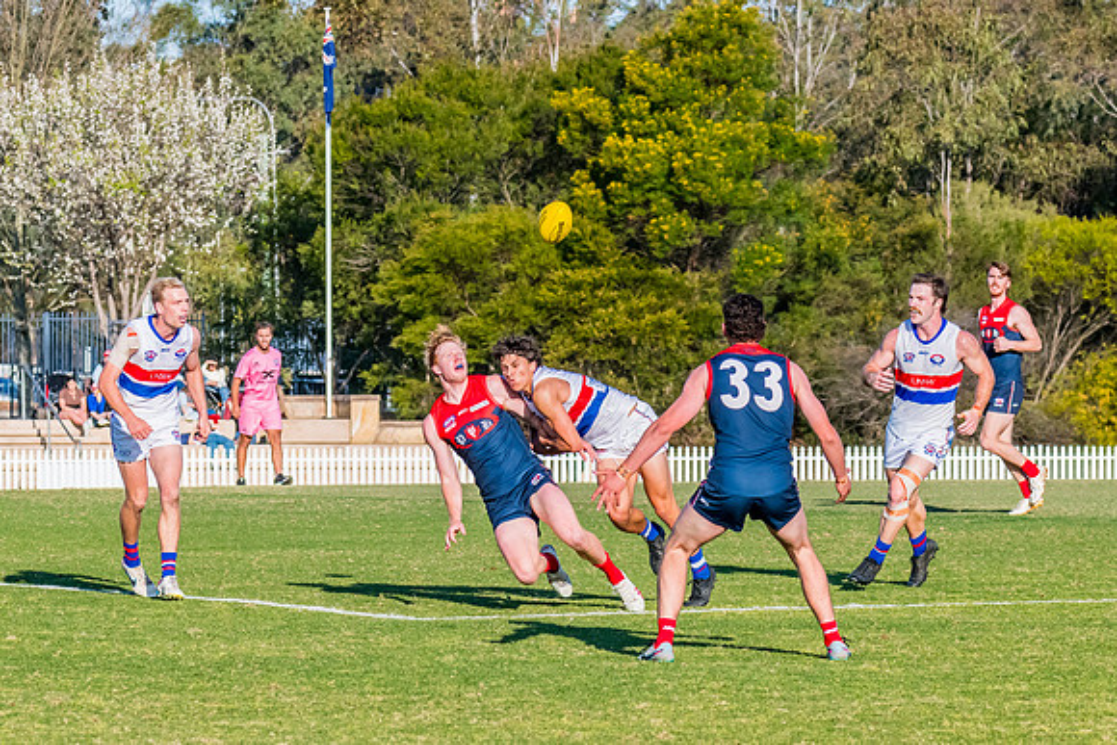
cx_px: 427
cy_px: 453
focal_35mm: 264
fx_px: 8188
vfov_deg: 5.2
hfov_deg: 7.8
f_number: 10
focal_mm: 170
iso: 800
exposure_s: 1/1600
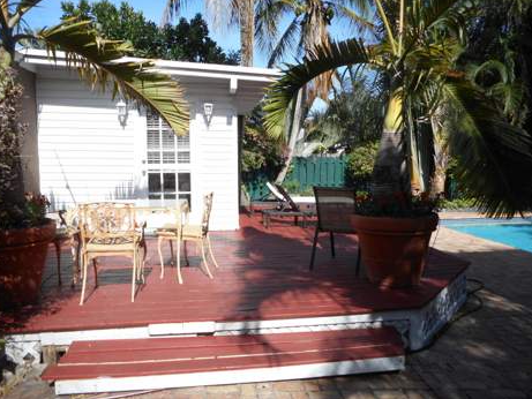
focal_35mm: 26
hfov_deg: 67.3
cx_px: 263
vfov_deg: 53.1
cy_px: 195
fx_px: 400
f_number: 3.7
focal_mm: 4.5
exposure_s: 1/500
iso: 80
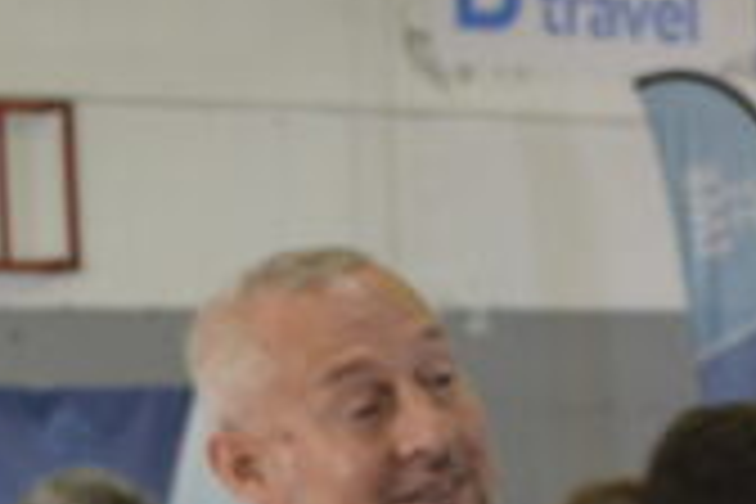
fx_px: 4620
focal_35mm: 220
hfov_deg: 9.3
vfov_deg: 6.0
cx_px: 594
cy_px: 1105
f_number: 4
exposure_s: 1/40
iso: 400
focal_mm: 24
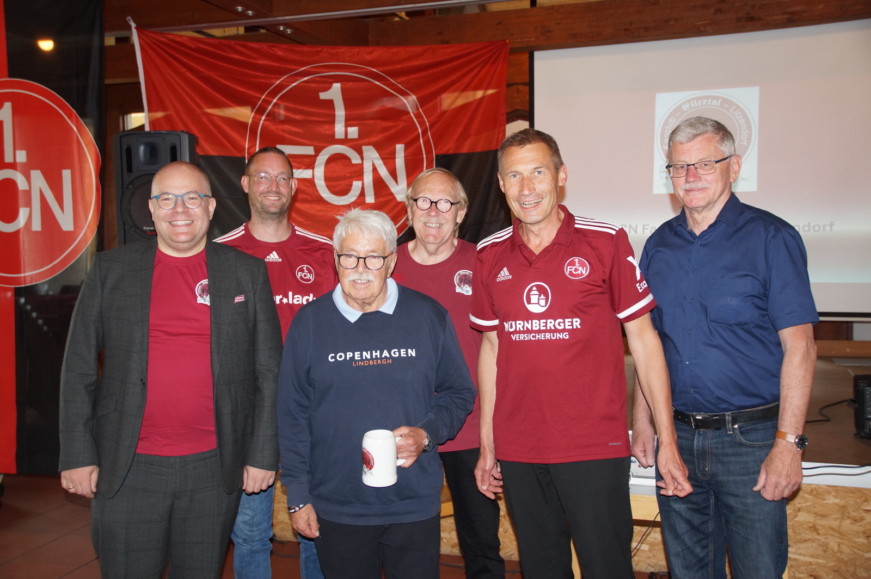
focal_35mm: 42
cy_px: 290
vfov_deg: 31.9
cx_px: 436
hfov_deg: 46.4
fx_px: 1016
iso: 800
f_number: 4
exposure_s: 1/60
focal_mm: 28
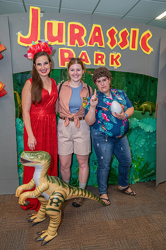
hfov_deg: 49.6
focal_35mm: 26
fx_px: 180
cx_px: 83
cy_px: 125
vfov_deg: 69.4
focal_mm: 26
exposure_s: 1/160
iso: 2500
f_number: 4
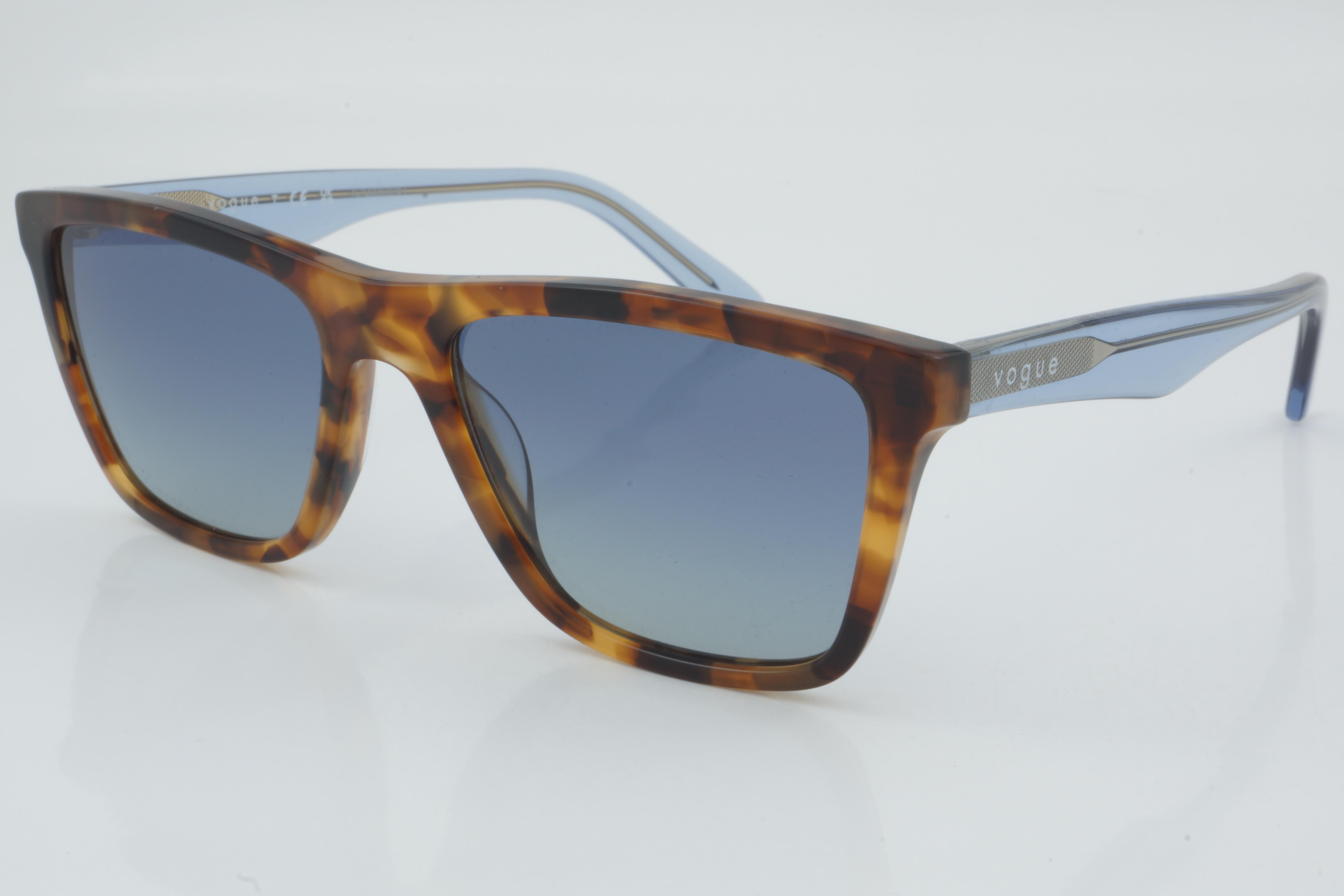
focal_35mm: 75
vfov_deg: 18.2
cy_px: 448
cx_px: 672
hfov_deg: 27.0
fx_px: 2800
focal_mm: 50
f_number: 32
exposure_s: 1/3
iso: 100
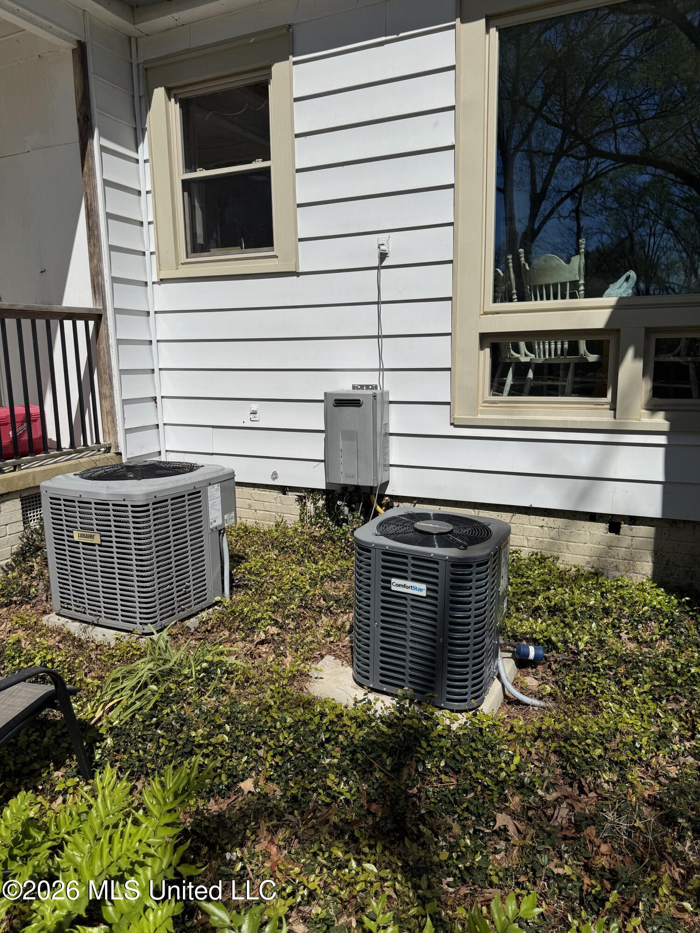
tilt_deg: -10.3
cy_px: 466
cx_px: 350
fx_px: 647
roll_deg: +1.2
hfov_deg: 56.8
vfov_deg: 71.6
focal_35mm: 24
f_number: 1.78
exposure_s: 1/12346
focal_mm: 6.76
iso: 80
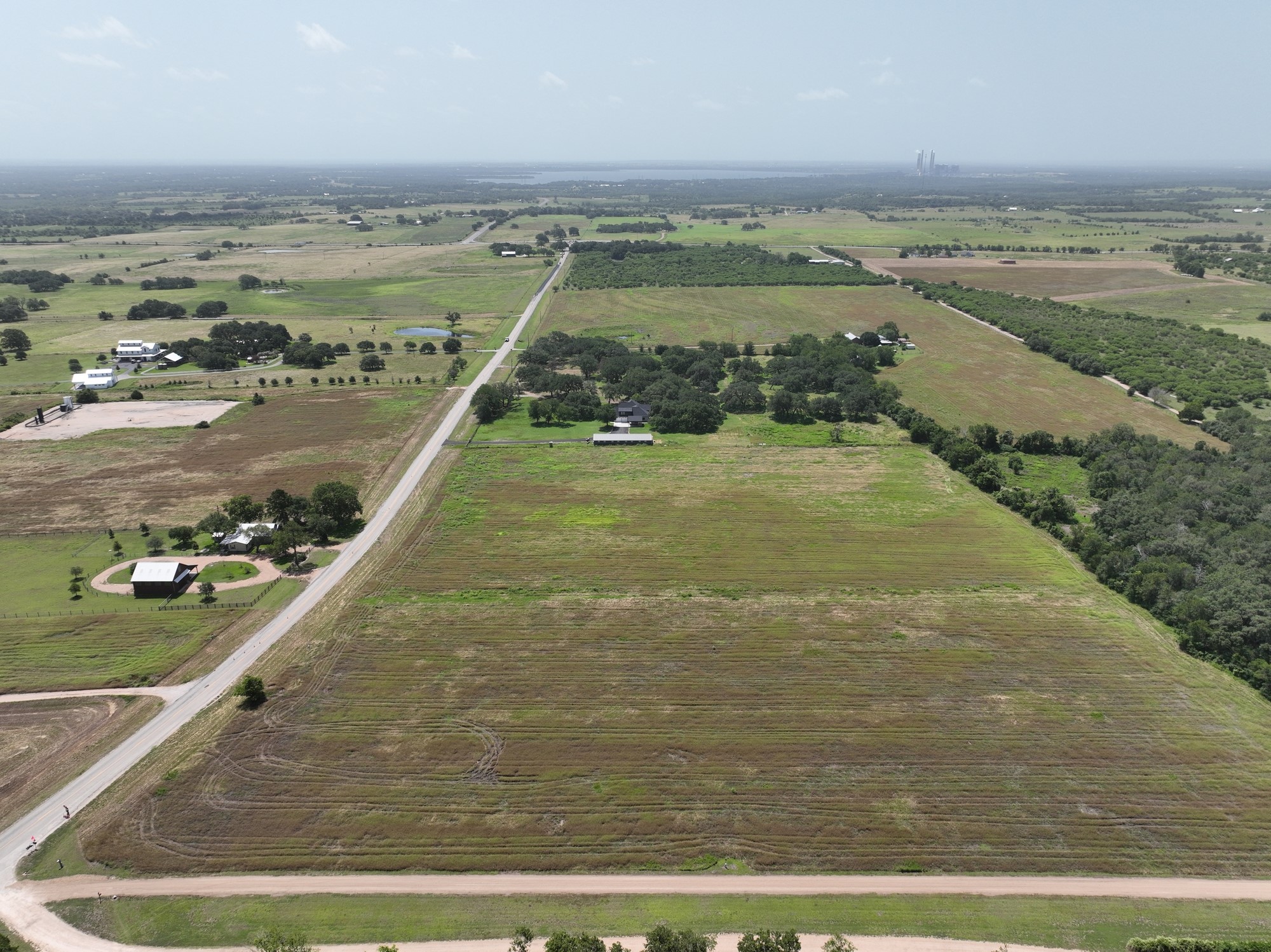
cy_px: 476
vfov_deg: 56.8
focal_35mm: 24
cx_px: 636
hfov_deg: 71.6
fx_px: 881
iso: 110
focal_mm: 12.29
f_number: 2.8
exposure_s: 1/2000
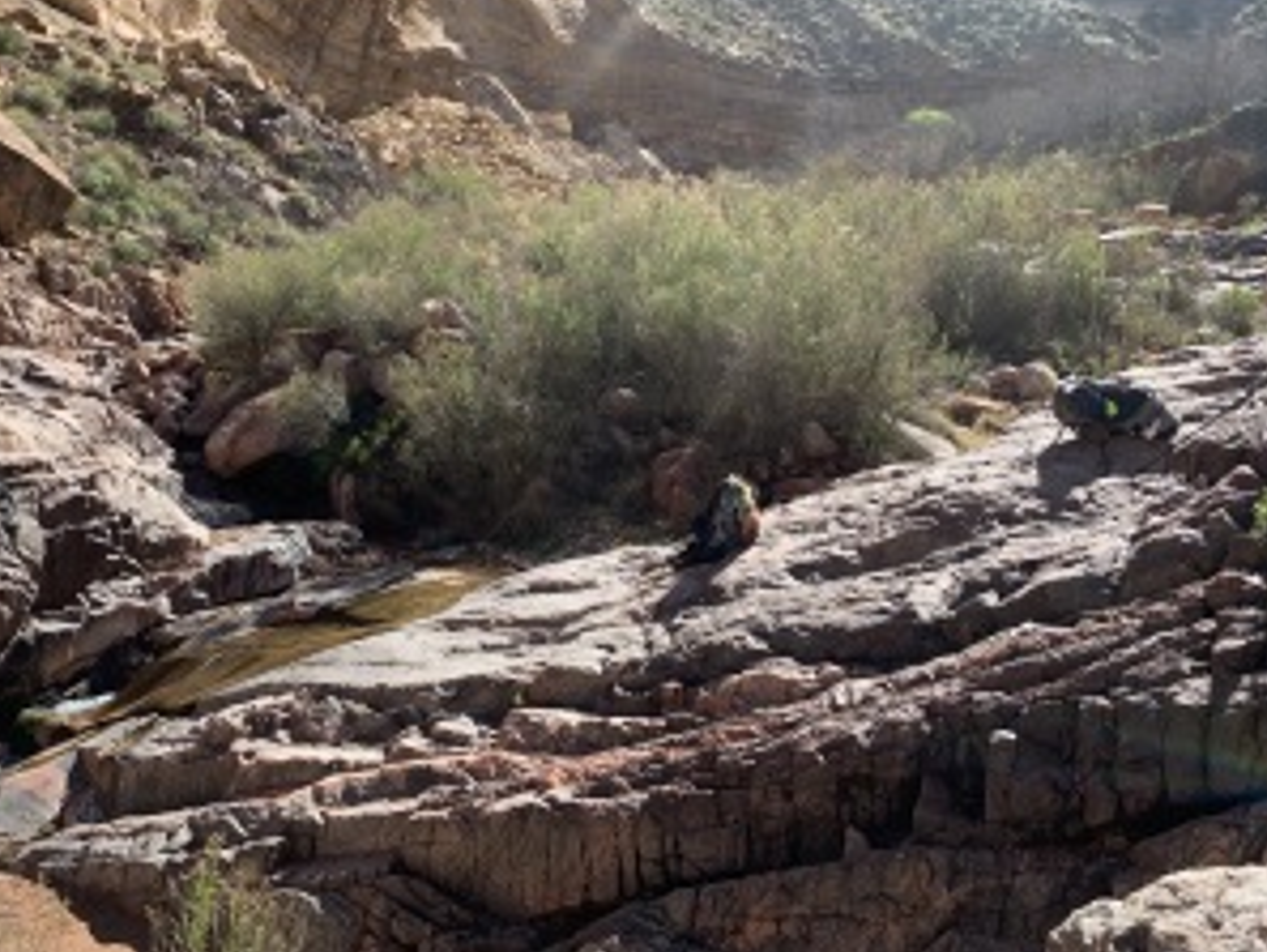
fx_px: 1172
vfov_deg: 44.0
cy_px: 384
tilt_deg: -3.5
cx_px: 508
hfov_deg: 56.4
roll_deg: +0.5
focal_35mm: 32
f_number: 1.8
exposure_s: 1/1076
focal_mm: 4.25
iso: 25
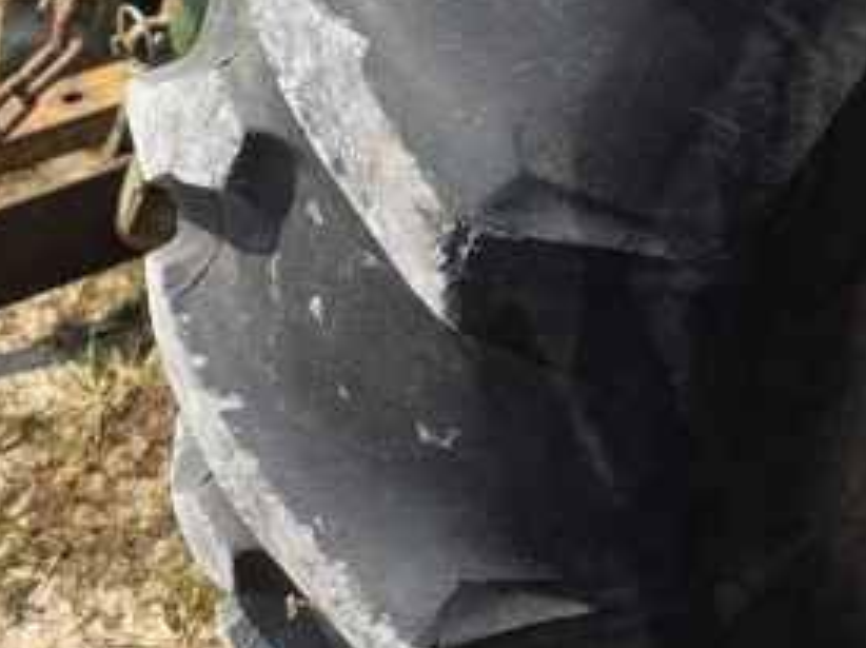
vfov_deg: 16.9
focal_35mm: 86
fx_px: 2150
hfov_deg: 20.7
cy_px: 82
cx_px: 1144
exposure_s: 1/2679
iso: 80
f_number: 1.7
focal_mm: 6.3
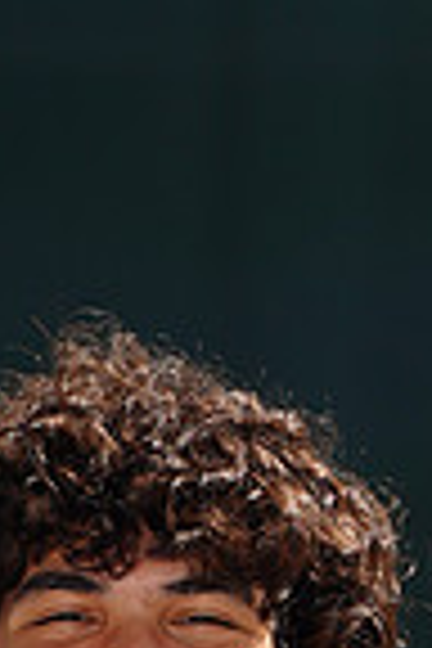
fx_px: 28906
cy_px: 1260
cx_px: 164
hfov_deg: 0.9
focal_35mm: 1606
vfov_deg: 1.3
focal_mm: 400
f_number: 9
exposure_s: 1/250
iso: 100
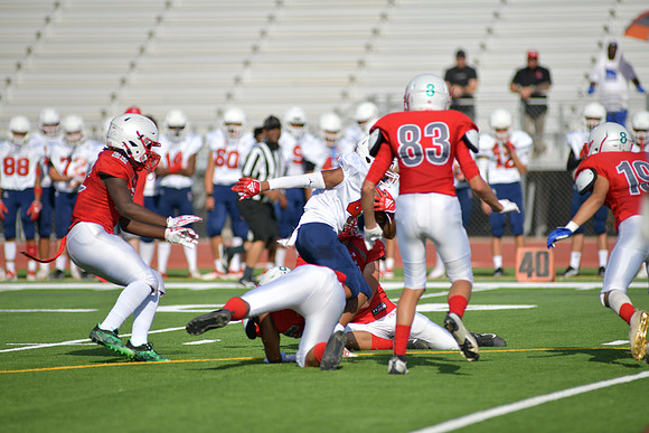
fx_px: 5409
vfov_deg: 4.6
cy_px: 216
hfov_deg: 6.9
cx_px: 324
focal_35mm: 300
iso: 72
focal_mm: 300
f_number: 3.5
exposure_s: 1/2000
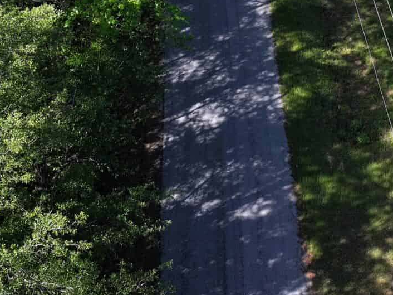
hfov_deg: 22.3
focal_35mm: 87
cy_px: -15
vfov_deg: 16.5
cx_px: 306
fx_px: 987
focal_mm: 12.29
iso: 100
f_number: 2.8
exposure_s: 1/1000
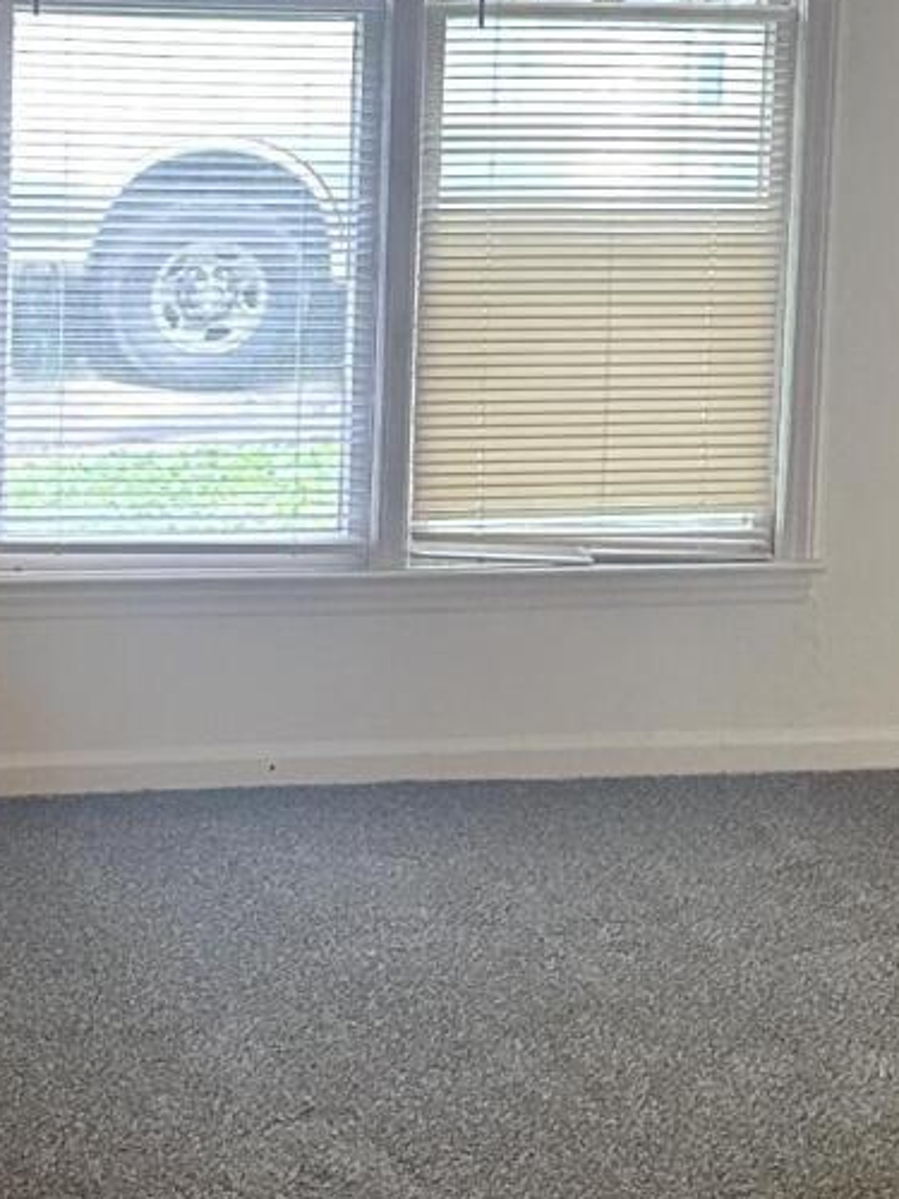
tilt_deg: -5.6
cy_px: 348
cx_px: 233
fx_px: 3324
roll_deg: -2.3
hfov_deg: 15.3
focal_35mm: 96
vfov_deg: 20.3
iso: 500
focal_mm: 6.86
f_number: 1.78
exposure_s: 1/60
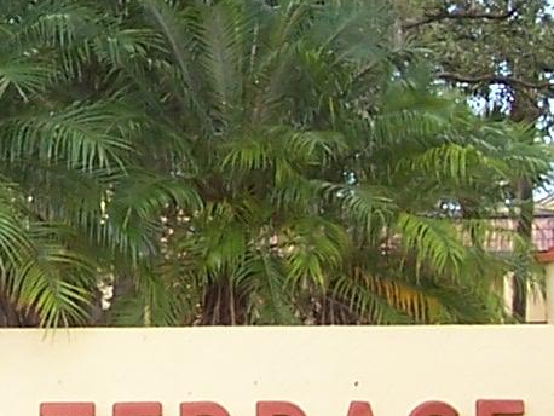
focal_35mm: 171
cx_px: -58
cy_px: 169
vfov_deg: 8.7
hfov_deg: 11.4
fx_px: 2738
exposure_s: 1/250
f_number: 2.7
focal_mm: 5.6
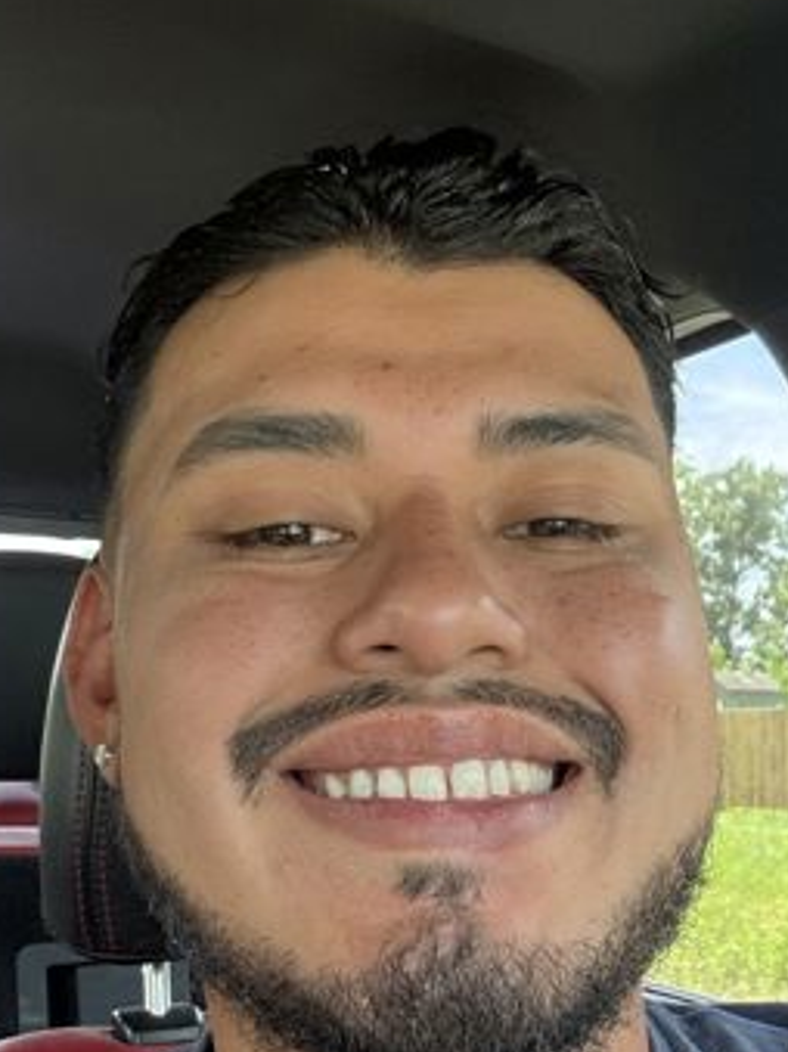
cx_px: 441
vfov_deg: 36.4
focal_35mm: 52
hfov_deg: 28.0
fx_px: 1579
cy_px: 712
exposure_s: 1/85
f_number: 1.9
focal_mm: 2.69
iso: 80
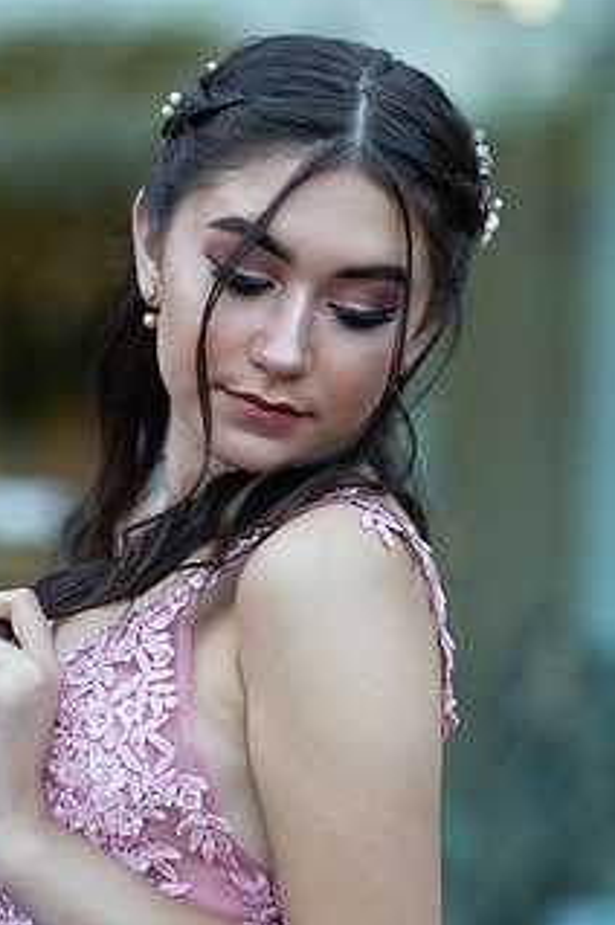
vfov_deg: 17.1
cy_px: 467
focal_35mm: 120
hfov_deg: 11.4
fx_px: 3081
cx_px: 306
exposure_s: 1/640
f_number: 2
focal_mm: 85
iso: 250
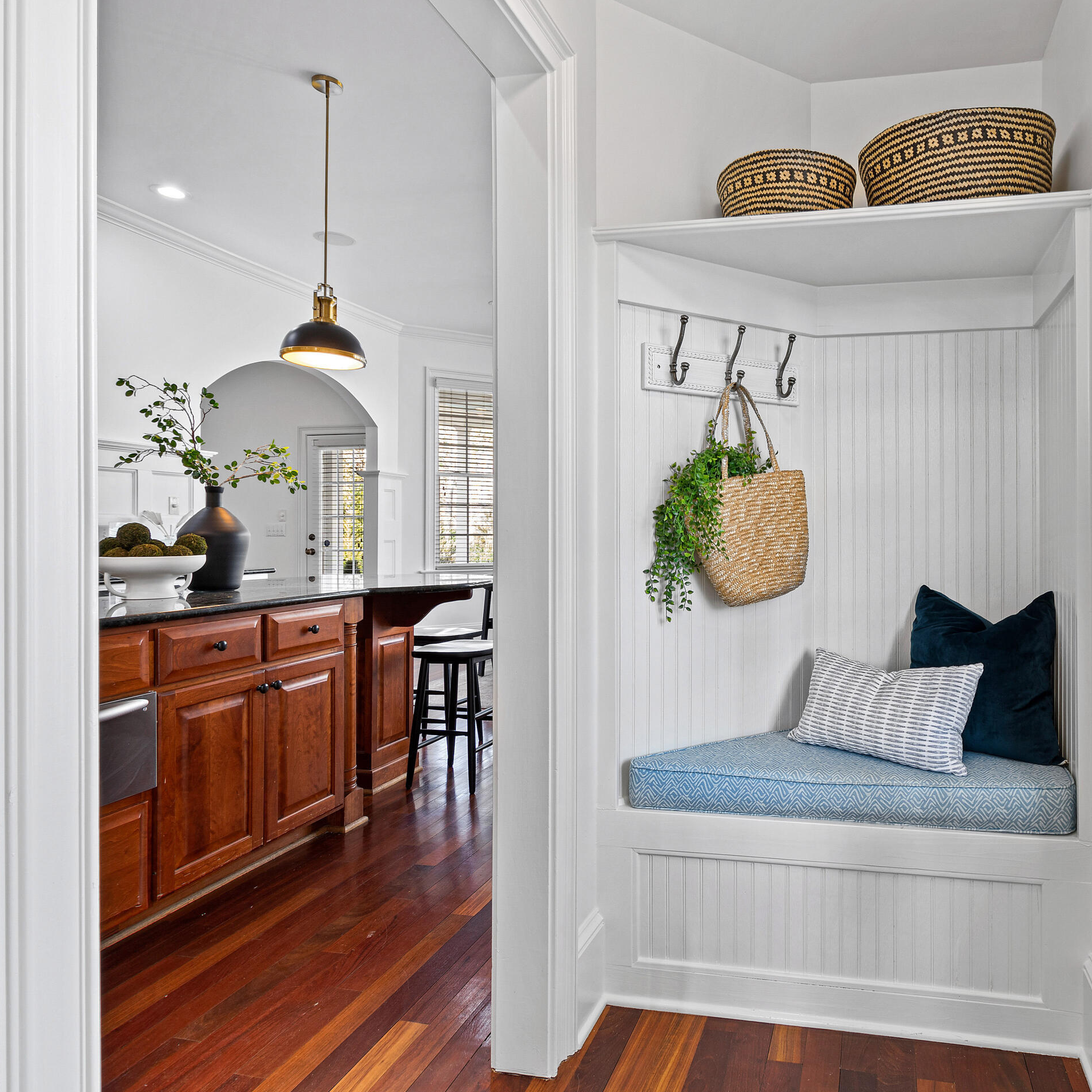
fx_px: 714
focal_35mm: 20
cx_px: 749
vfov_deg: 74.8
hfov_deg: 72.1
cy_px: 533
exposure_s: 1
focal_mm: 10
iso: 100
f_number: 8
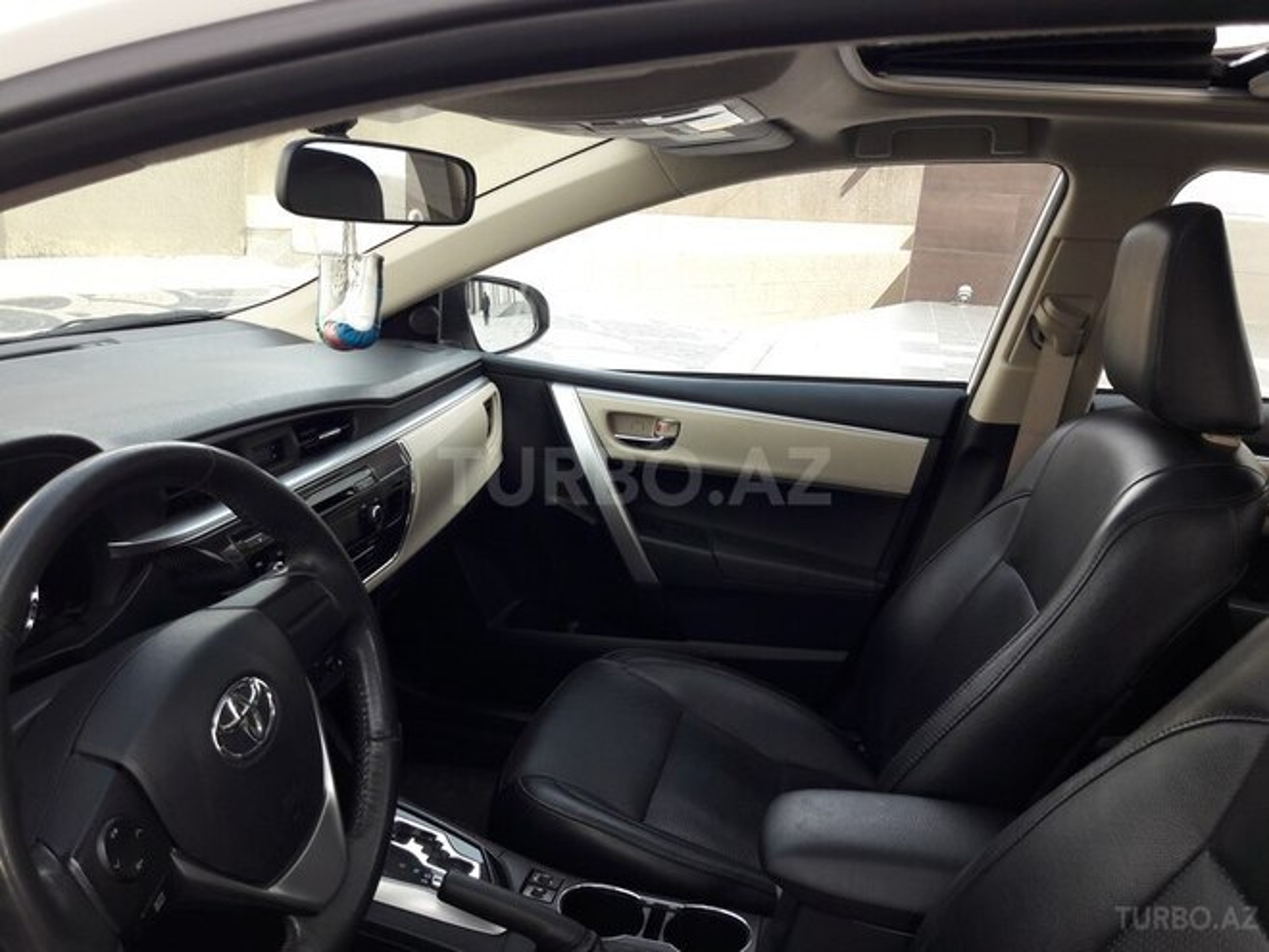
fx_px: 1026
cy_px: 476
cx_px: 634
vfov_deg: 49.7
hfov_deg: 63.4
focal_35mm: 28
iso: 40
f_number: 1.9
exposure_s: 1/134
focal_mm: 3.7
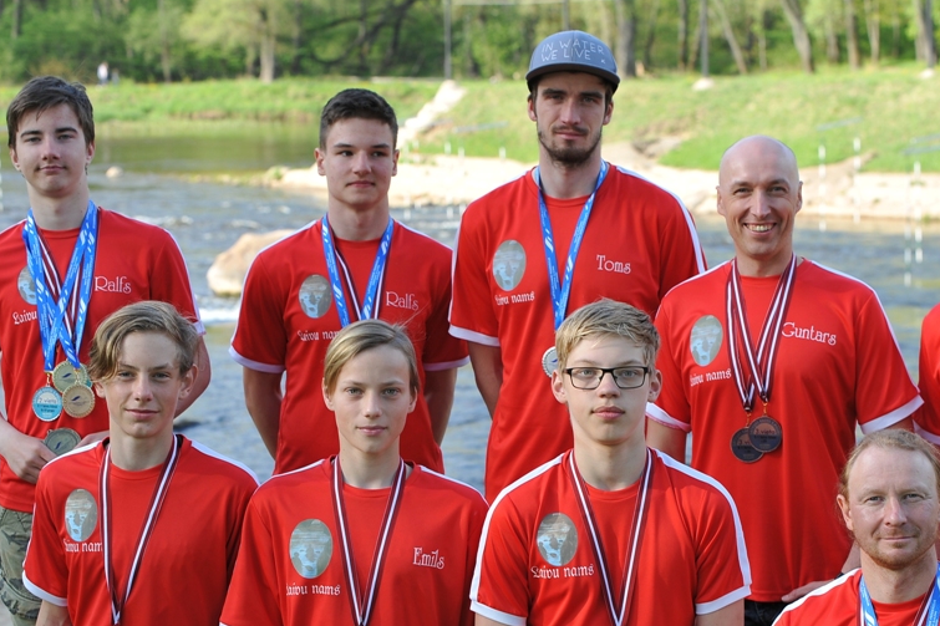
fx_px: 2480
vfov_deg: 14.4
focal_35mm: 95
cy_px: 422
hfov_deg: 21.4
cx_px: 558
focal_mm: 70
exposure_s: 1/200
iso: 200
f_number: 5.6
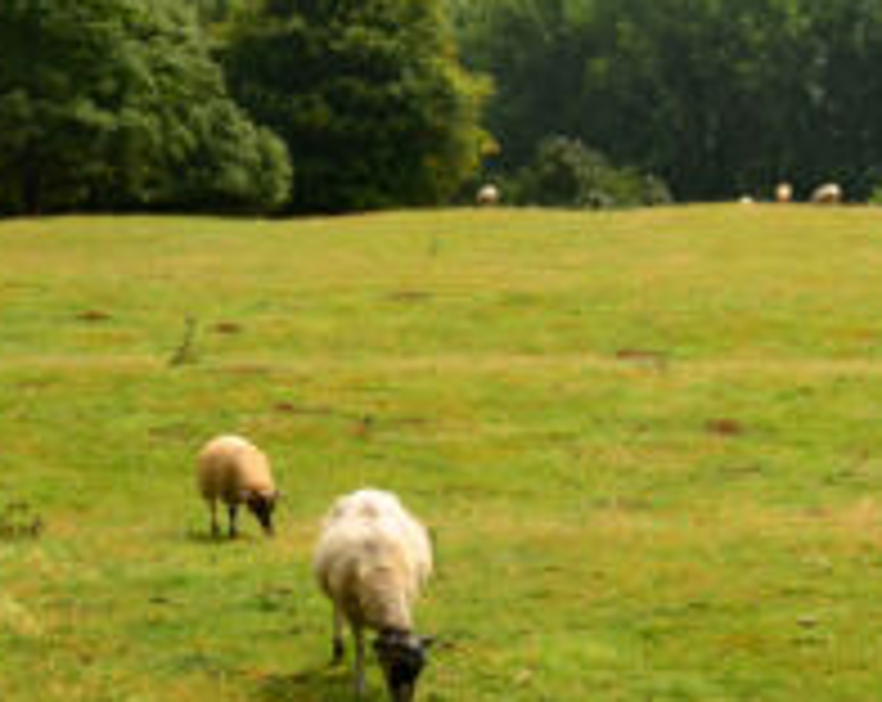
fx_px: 2631
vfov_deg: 15.1
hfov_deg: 17.5
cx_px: 1226
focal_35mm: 101
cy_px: 578
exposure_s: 1/160
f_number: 16
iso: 200
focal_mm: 22
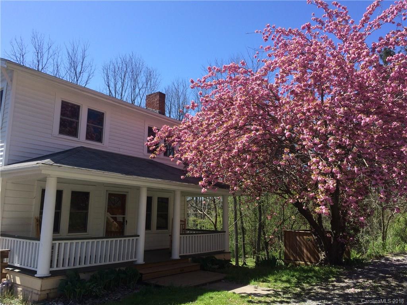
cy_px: 152
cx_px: 204
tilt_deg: +11.3
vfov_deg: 48.2
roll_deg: -1.4
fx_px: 341
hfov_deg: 61.7
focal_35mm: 29
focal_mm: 4.15
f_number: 2.2
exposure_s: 1/1325
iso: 32
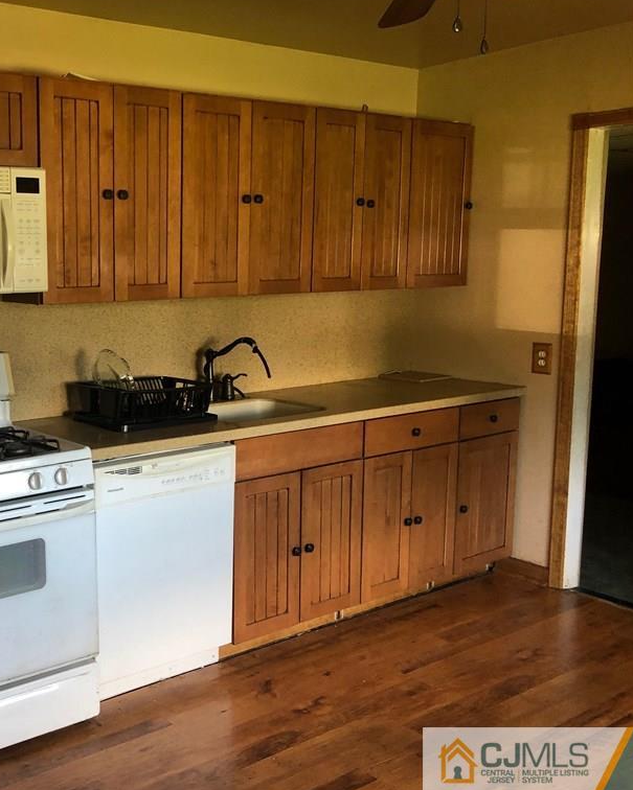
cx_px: 100
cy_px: 392
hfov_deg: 38.2
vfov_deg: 49.1
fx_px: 866
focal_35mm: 37
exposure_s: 1/20
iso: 40
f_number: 1.8
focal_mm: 3.99
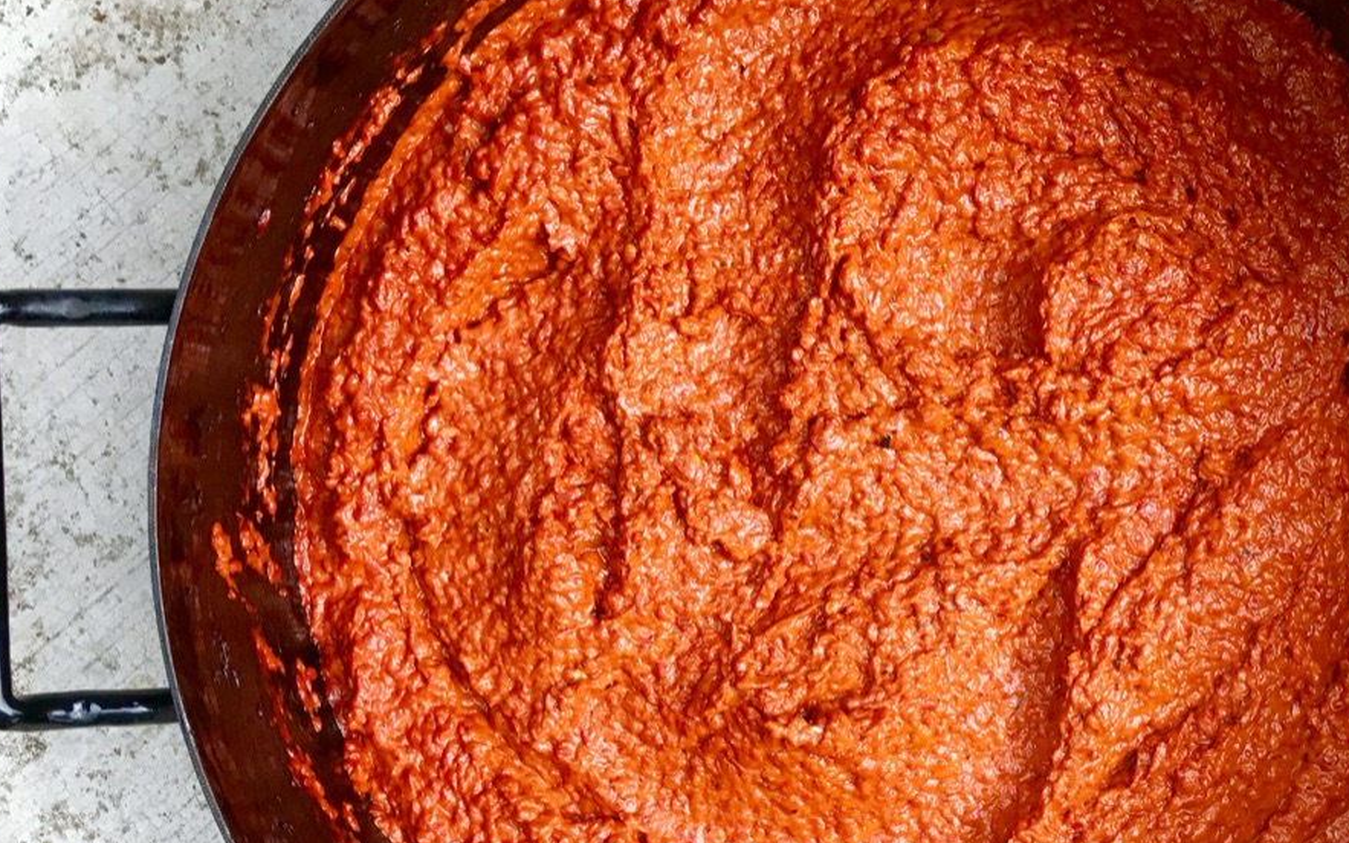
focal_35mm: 47
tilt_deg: -88.4
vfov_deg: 27.4
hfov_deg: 41.5
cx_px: 998
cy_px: 512
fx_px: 1728
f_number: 1.8
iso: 20
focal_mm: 3.99
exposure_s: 1/441
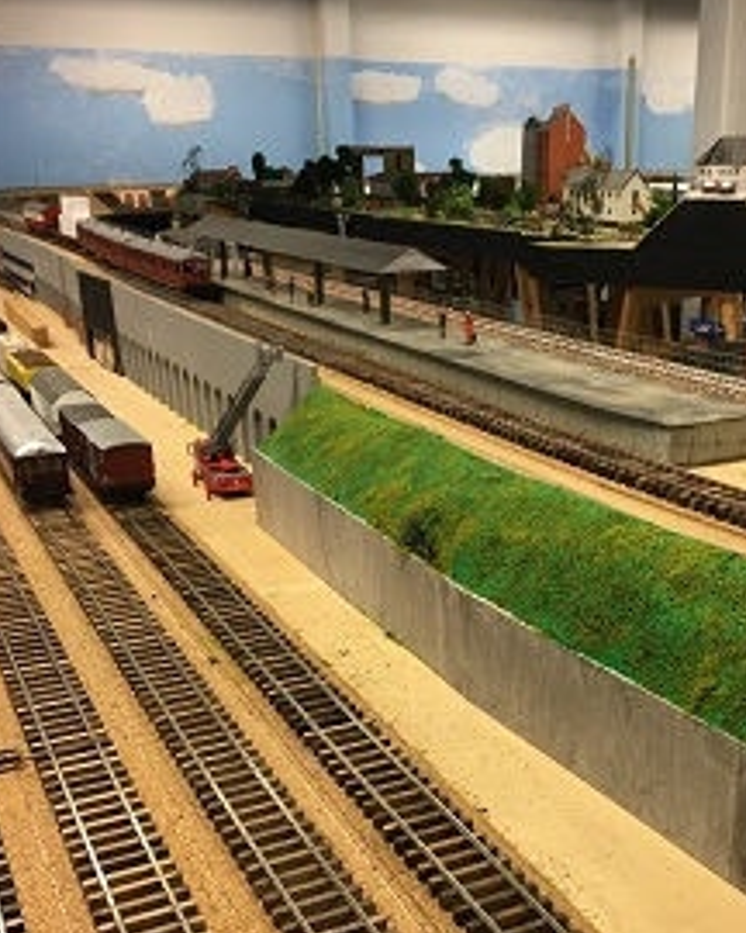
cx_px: 494
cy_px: 601
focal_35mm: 42
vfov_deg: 43.4
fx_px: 1159
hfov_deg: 35.3
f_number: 2.2
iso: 64
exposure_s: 1/33
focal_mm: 4.15
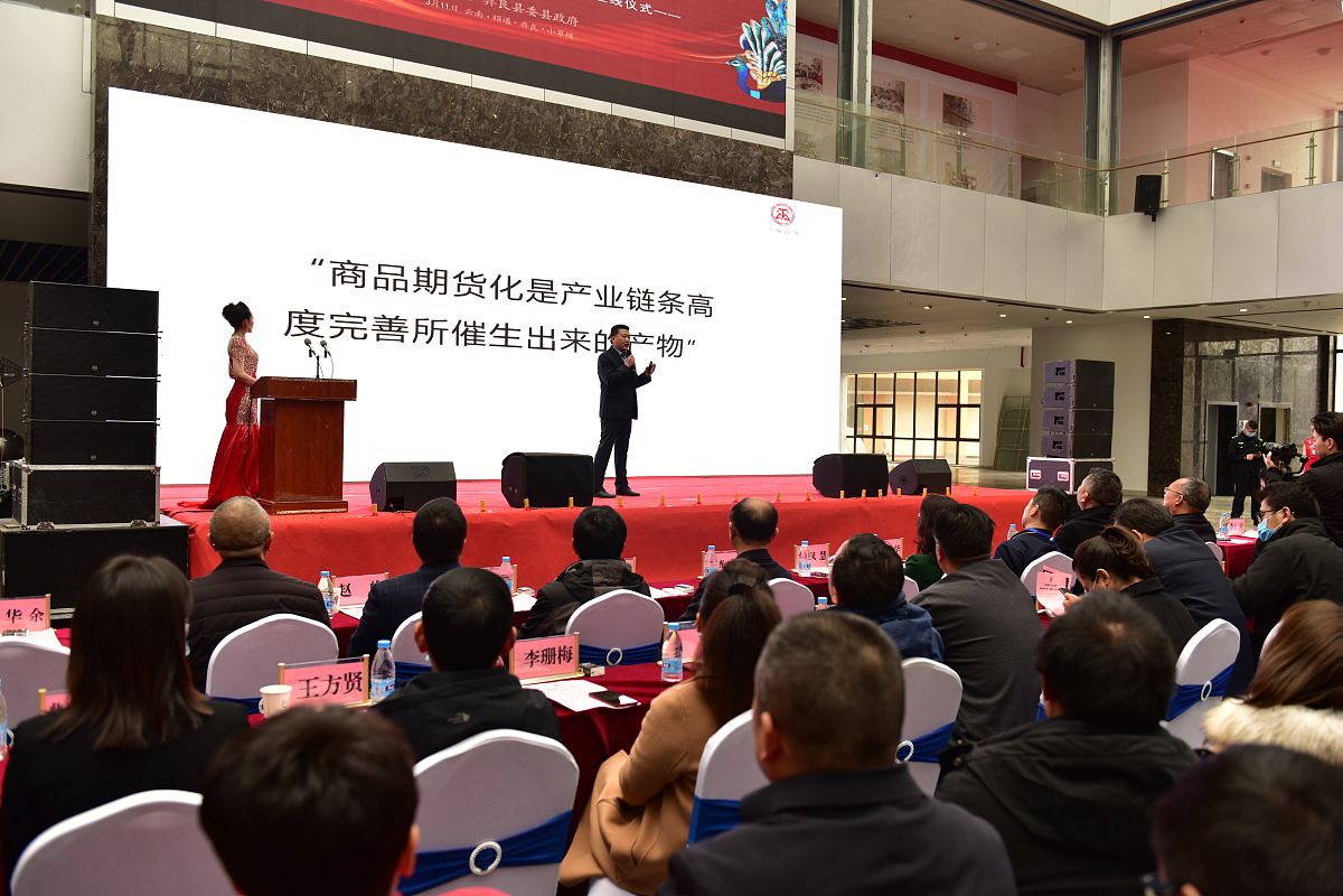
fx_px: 1156
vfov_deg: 42.3
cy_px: 448
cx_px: 672
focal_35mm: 31
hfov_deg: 60.3
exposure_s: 1/200
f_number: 3.5
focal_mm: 31
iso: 200
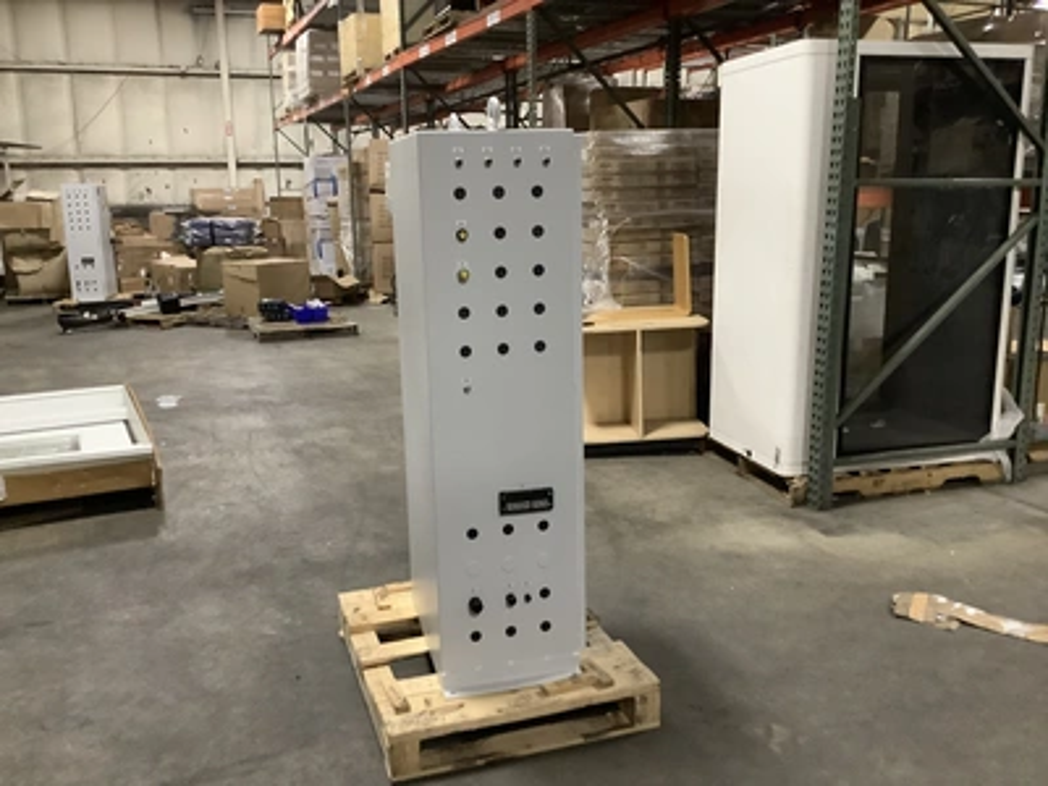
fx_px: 939
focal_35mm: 31
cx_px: 524
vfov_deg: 45.4
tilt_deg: -13.4
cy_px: 393
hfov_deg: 58.4
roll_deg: +1.5
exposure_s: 1/30
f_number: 2.4
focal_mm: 3.3
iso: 400
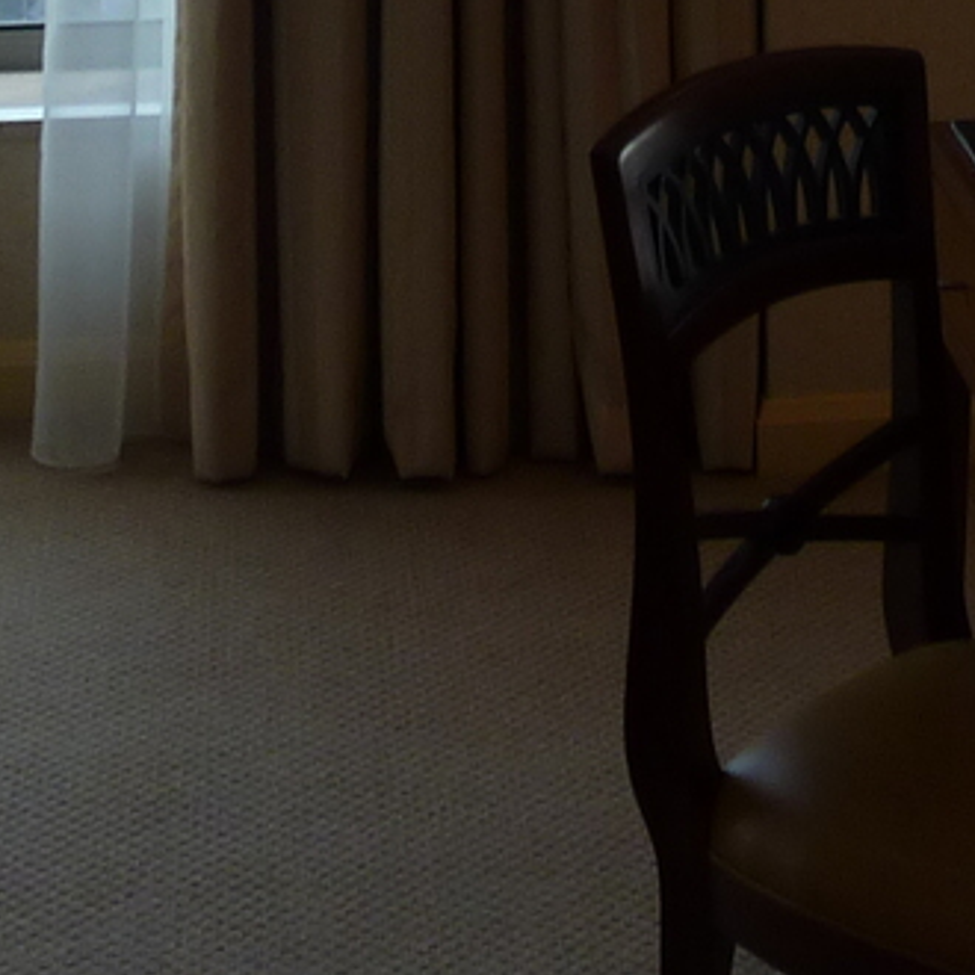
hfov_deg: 16.1
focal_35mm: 107
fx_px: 3410
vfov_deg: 14.7
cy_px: -650
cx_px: 815
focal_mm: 4.1
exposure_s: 1/100
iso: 80
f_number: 3.3
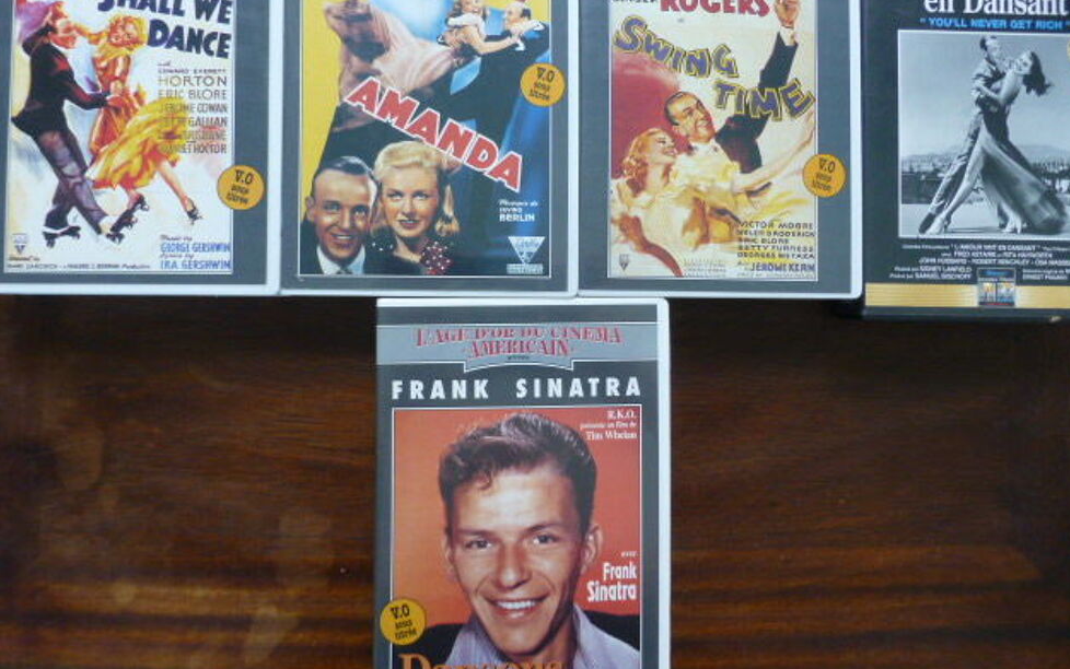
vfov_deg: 47.4
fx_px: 758
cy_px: 278
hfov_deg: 70.4
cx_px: 546
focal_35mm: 26
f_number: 3.3
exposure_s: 1/50
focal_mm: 4.3
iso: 400
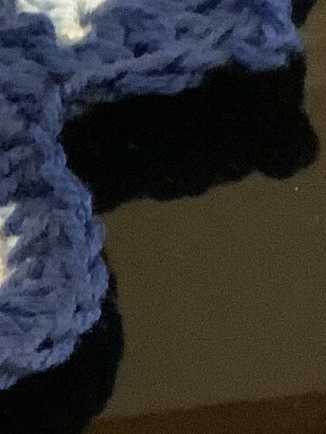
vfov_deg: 11.9
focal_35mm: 164
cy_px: 484
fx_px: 2059
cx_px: -665
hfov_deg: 7.8
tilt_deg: -49.2
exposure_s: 1/33
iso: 400
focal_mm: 3.3
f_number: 2.4
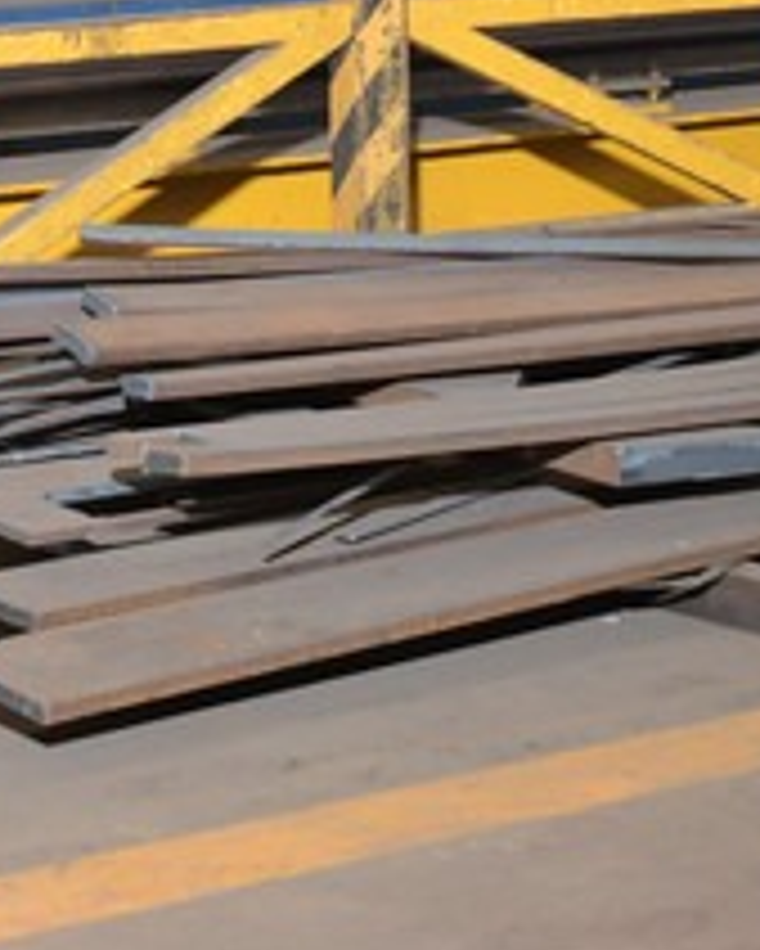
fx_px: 4355
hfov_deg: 9.7
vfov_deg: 11.9
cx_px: 1052
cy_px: -437
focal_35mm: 155
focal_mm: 29
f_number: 6.3
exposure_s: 1/200
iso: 1000
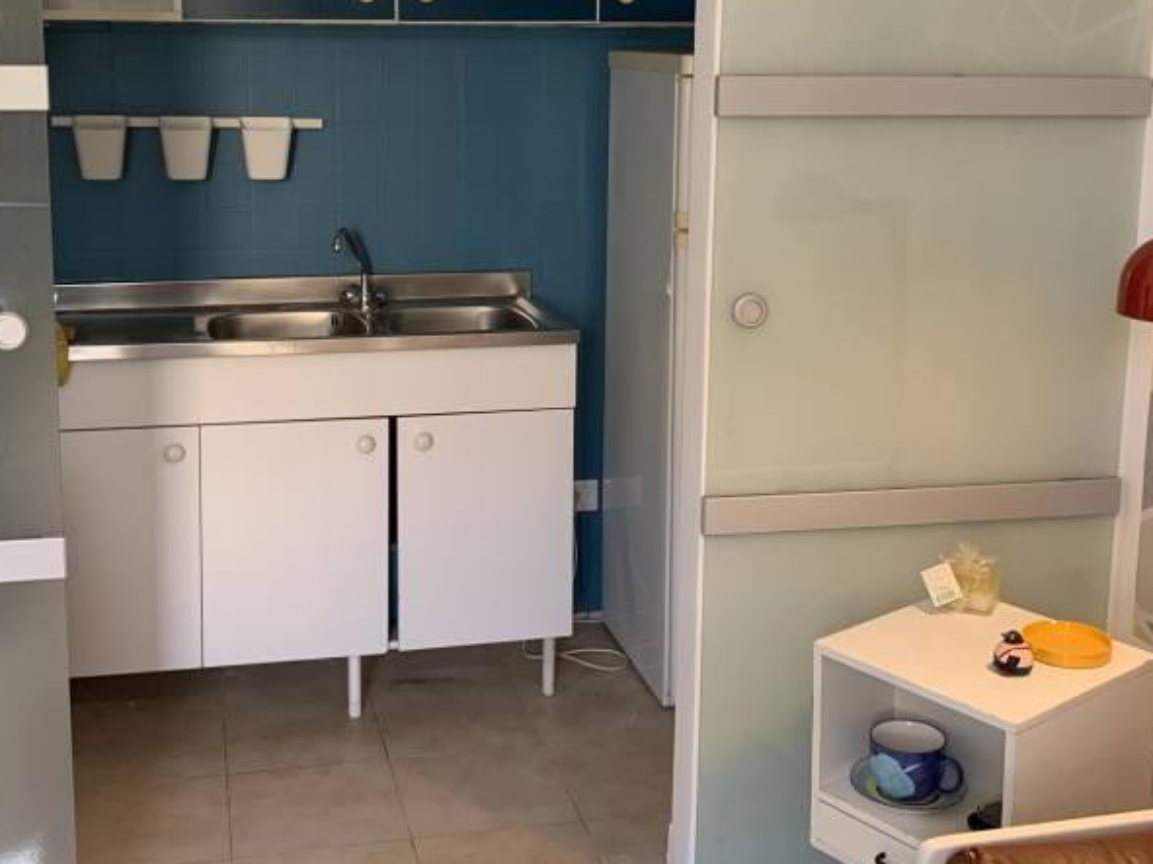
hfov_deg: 42.9
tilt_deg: -9.6
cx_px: 525
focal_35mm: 44
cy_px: 289
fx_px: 1465
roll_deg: -1.2
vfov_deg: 32.6
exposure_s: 1/50
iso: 100
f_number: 1.8
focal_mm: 4.25
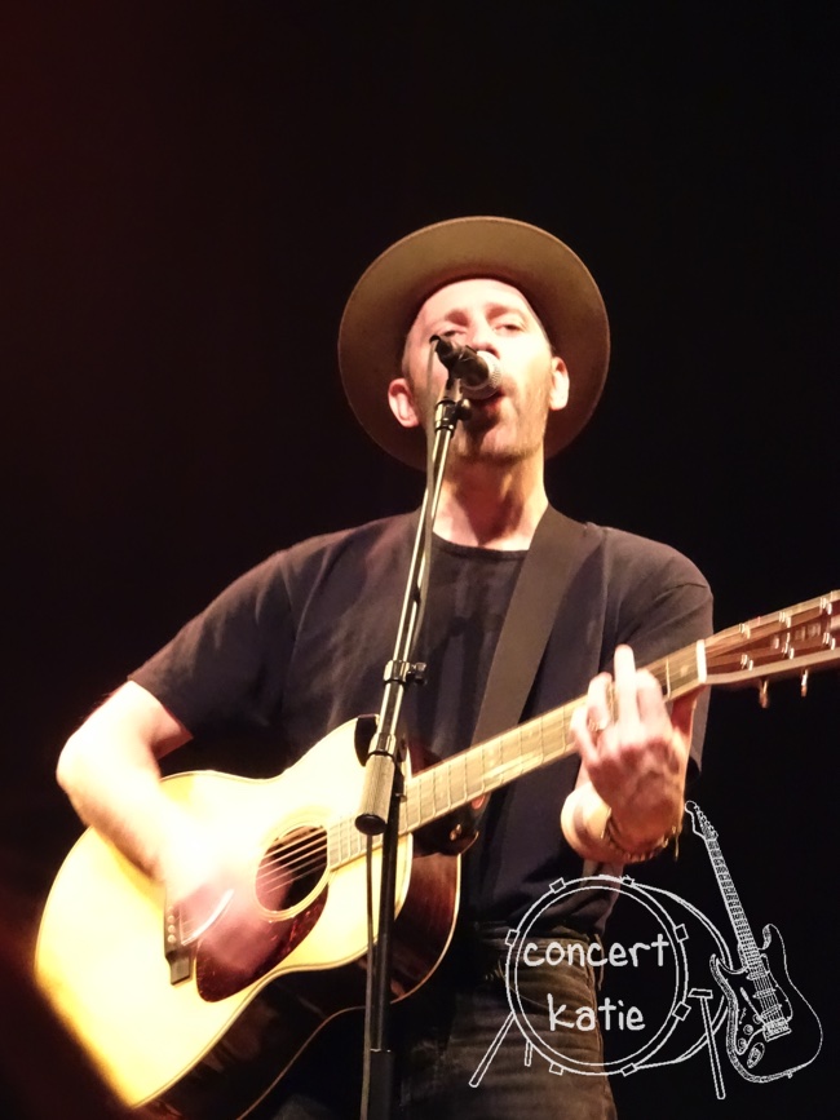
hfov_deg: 11.7
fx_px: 4110
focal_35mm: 127
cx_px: 420
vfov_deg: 15.5
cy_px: 560
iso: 3200
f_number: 5.6
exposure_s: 1/20
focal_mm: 21.66
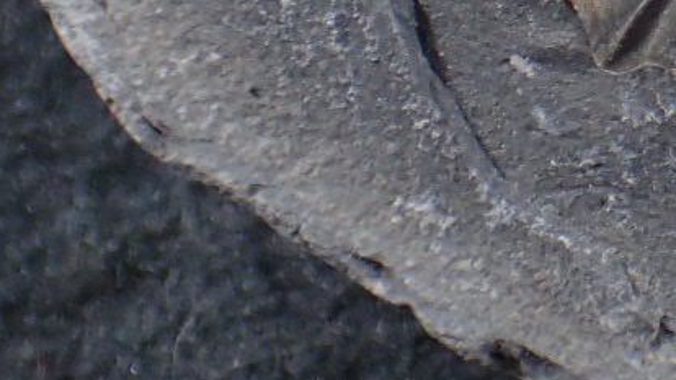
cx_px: 1016
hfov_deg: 10.8
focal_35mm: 192
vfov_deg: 6.2
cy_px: -367
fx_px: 3442
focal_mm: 6.86
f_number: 2.7
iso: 160
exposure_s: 1/160
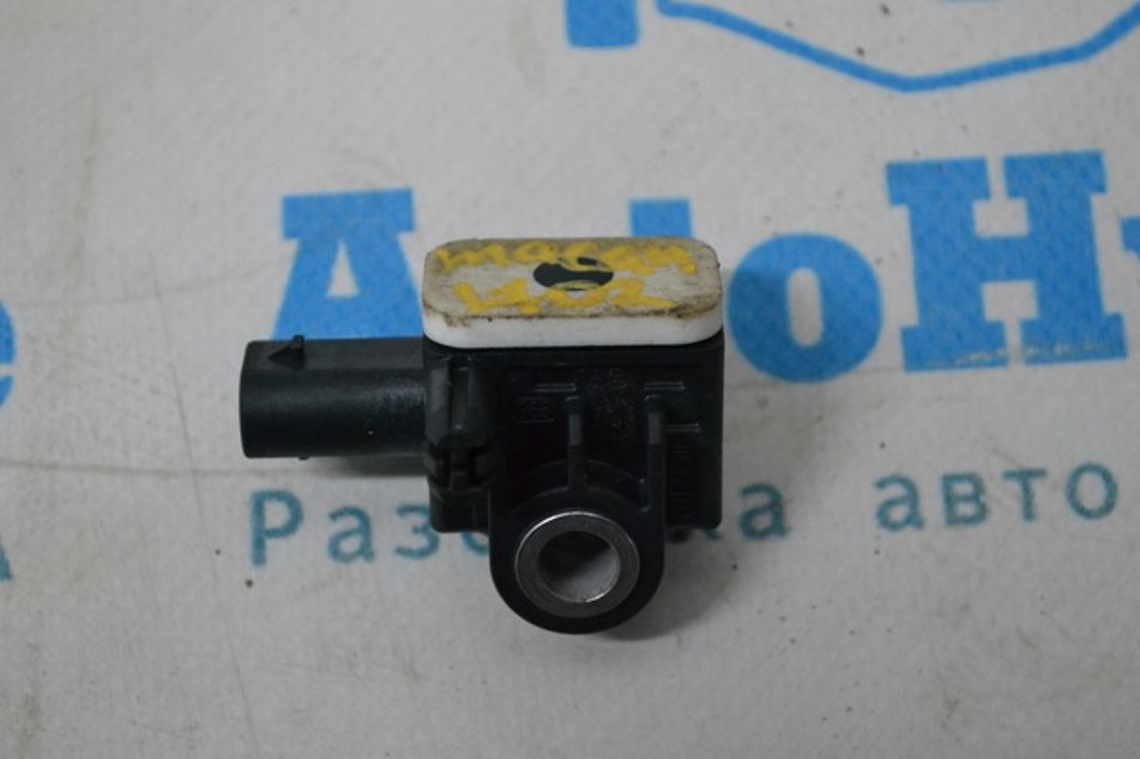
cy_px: 380
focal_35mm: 82
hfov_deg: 24.6
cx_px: 570
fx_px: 2611
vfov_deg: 16.5
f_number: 5.6
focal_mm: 55
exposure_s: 1/400
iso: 3200
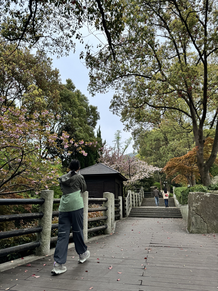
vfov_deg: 71.6
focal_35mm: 24
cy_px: 146
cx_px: 109
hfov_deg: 56.9
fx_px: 201
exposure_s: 1/264
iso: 64
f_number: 1.78
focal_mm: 6.76
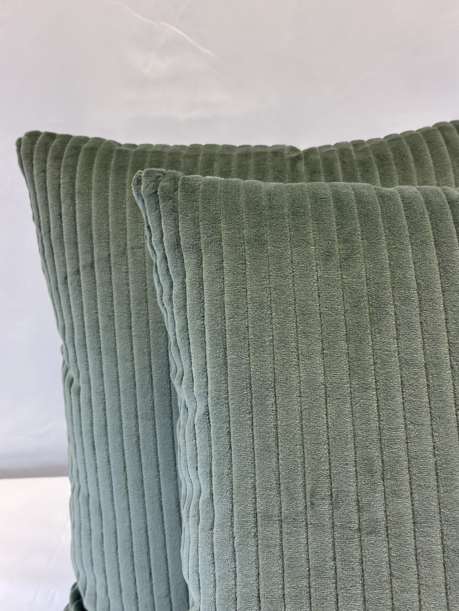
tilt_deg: -12.7
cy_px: 306
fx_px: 849
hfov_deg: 30.3
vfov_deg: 39.7
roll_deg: +2.3
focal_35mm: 48
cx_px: 230
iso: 125
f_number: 1.78
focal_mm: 6.86
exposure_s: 1/170
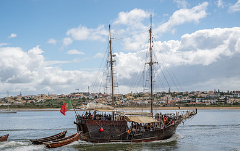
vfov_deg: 20.1
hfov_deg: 31.4
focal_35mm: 65
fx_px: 426
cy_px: 99
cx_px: 112
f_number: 7.1
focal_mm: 39.7
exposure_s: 1/500
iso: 100
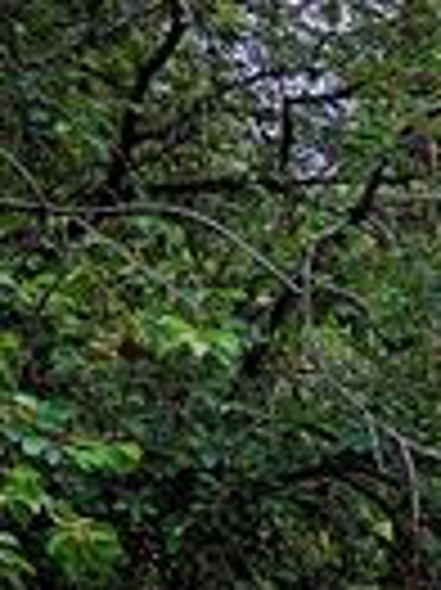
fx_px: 1991
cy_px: 926
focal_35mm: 117
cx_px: 945
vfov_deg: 15.4
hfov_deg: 11.2
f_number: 1.8
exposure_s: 1/182
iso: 80
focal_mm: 5.4
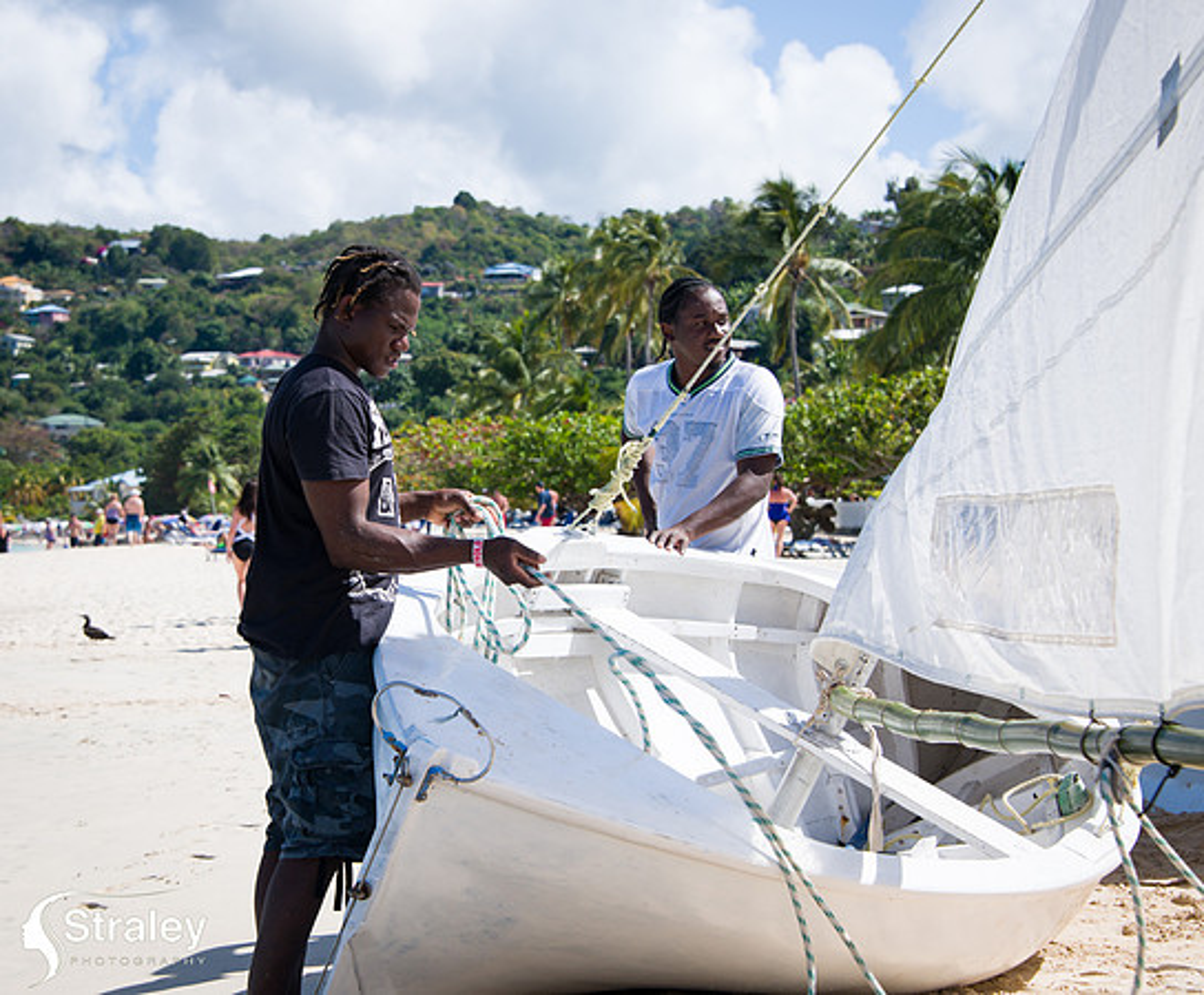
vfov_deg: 15.1
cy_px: 497
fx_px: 3768
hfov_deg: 18.1
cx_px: 457
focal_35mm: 104
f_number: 8
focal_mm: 82
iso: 100
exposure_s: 1/320
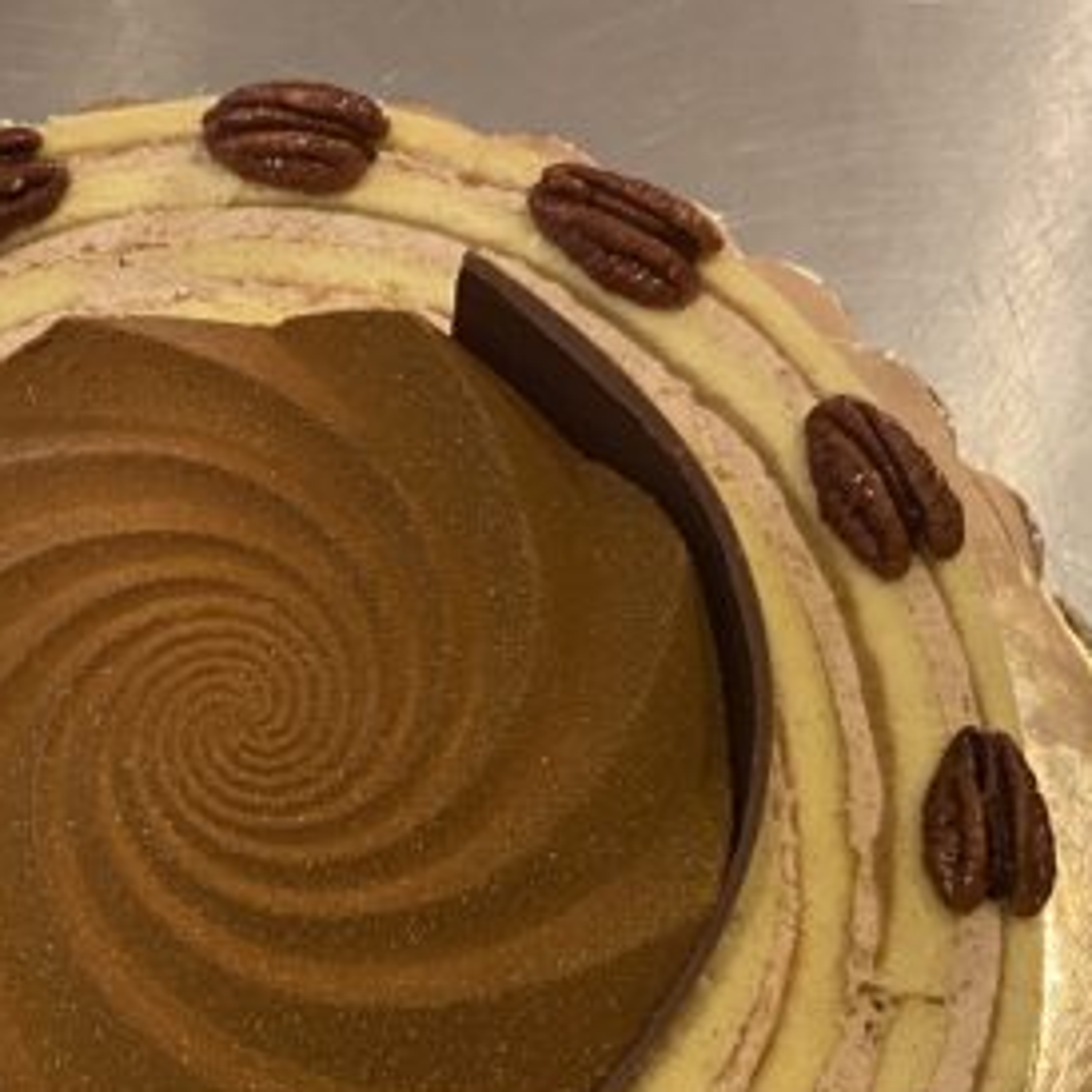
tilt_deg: -73.1
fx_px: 1999
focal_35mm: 56
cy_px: 797
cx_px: 165
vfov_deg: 30.1
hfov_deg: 29.6
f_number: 1.8
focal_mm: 4.25
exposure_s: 1/50
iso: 500
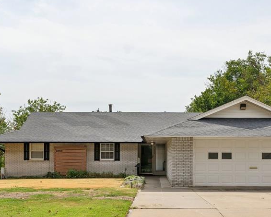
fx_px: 409
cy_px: 159
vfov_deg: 29.3
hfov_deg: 36.6
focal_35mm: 51
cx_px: 149
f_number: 8
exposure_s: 1/800
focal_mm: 30
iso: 200
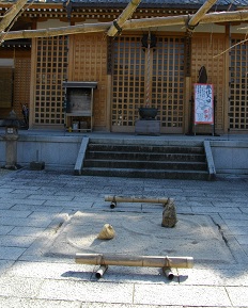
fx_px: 385
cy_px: 118
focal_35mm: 42
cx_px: 148
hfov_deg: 35.6
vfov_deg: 43.5
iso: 100
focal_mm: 5.7
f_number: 5.5
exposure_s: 1/160
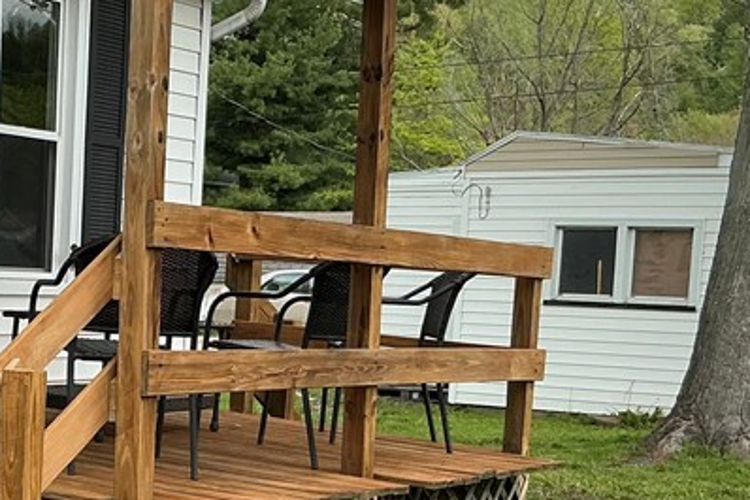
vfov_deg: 18.0
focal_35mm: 75
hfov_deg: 26.0
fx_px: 1562
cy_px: 417
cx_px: 49
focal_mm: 3
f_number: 1.8
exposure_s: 1/683
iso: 25
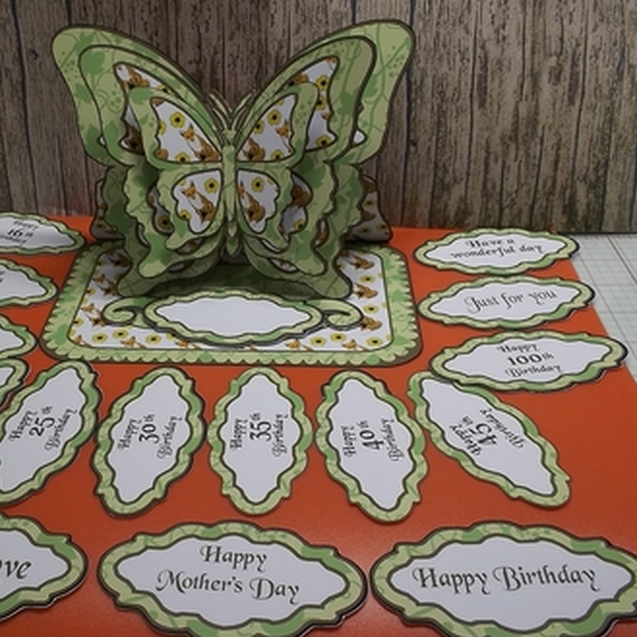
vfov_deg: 47.2
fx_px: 729
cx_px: 228
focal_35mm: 35
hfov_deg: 46.7
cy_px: 322
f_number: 3.3
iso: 83
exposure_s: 1/30
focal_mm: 4.1
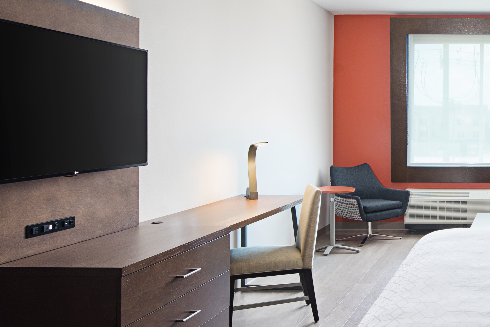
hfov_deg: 41.8
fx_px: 544
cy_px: 273
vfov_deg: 32.3
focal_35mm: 40
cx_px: 493
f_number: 11
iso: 200
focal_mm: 17
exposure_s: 1
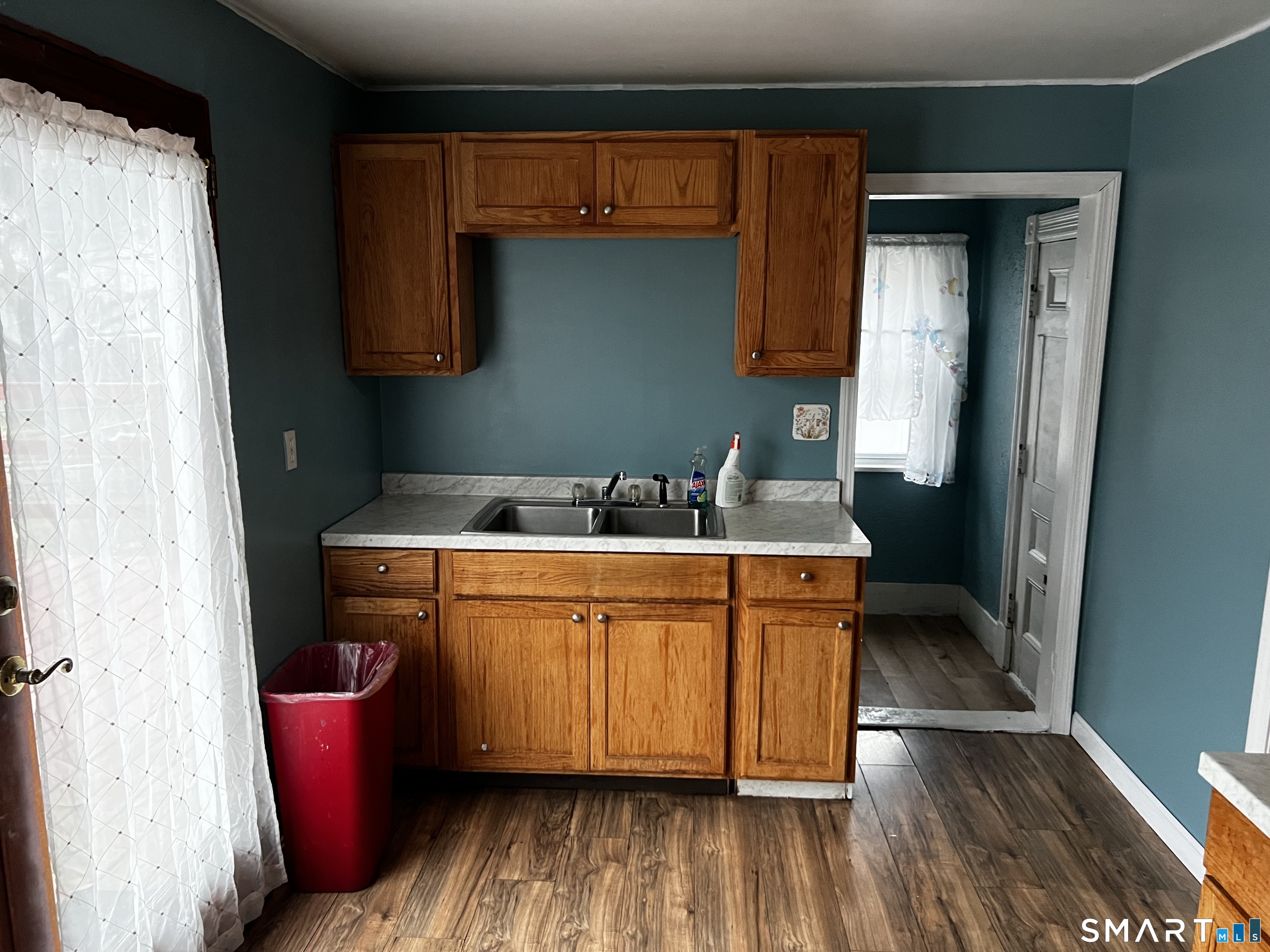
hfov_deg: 67.3
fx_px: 954
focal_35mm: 26
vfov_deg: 53.1
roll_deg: +0.5
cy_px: 476
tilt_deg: -10.9
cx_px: 635
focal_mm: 5.7
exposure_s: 1/60
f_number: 1.5
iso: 400
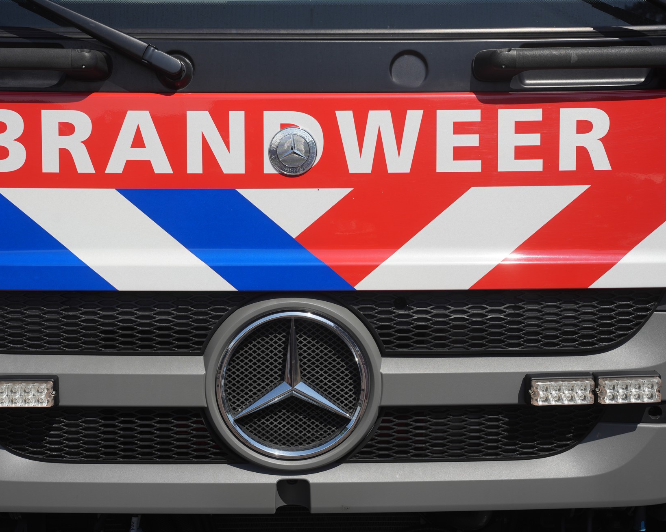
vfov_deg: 27.4
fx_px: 1093
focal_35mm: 55
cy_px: 268
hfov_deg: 33.8
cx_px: 279
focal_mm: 48.4
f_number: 7.1
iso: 100
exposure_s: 1/500
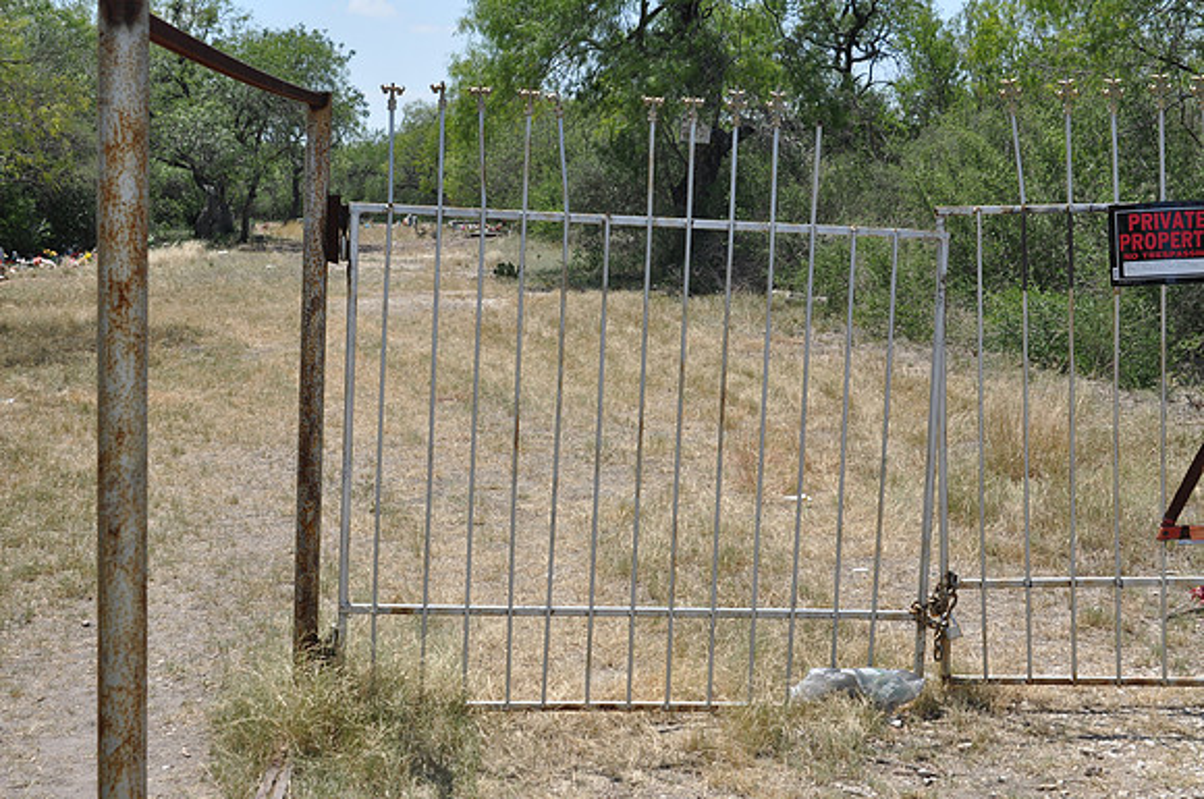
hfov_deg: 35.1
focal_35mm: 57
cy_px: 400
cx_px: 602
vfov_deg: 23.7
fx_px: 1904
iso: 200
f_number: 8
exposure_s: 1/250
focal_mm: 38
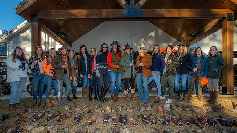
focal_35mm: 25
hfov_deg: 74.2
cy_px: 86
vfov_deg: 45.4
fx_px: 157
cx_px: 118
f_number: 5.6
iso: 160
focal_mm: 22
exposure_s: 1/125
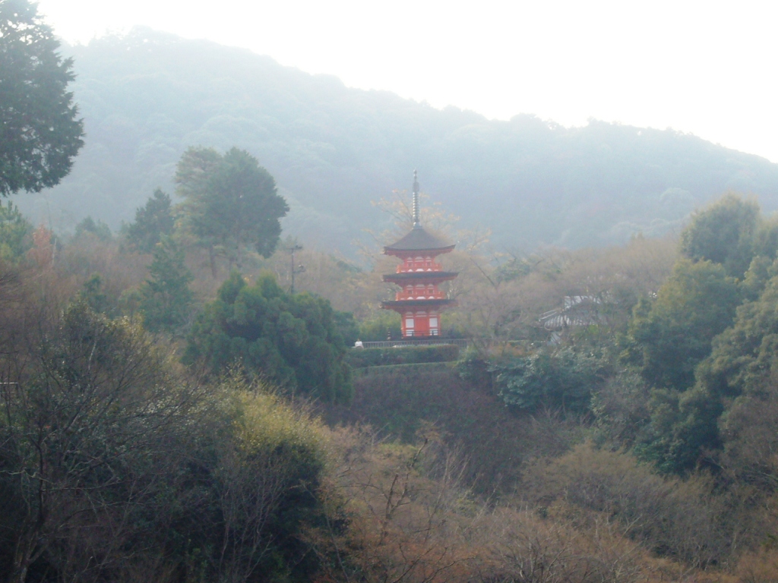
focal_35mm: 118
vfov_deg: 12.6
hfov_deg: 16.7
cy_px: 292
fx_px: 2652
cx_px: 389
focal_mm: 14.2
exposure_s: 1/100
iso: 80
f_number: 5
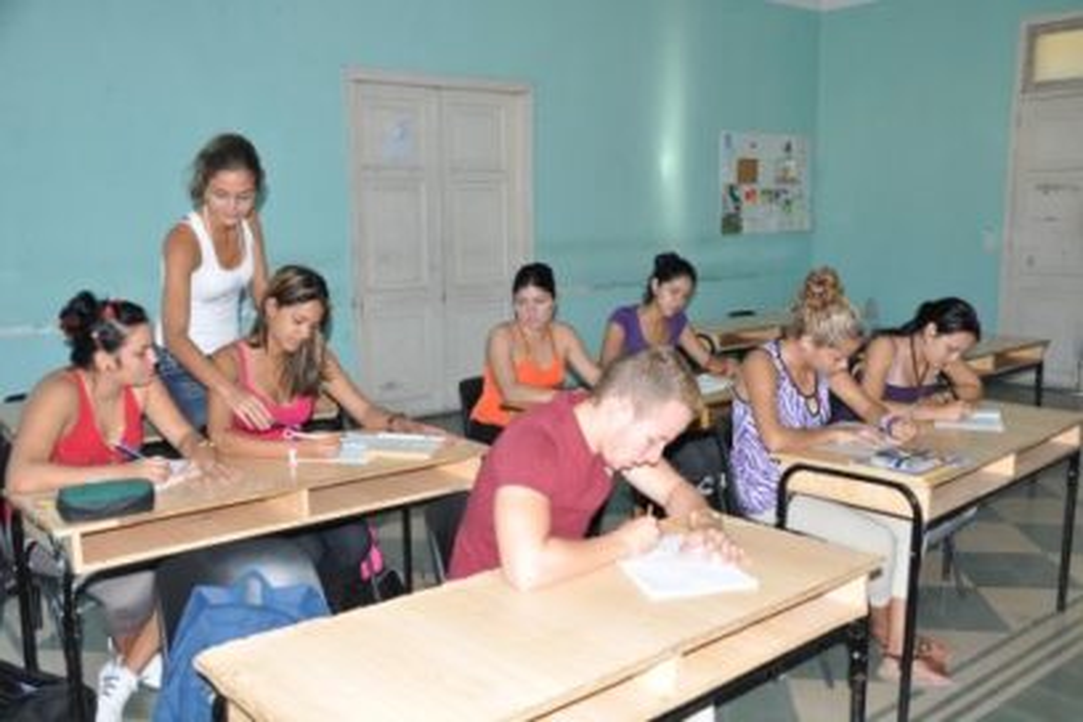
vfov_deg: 40.0
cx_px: 542
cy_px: 361
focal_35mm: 33
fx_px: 993
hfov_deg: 57.2
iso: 400
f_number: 6.3
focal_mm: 22
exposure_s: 1/200
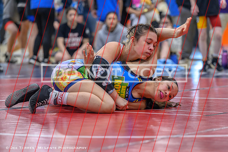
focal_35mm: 166
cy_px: 98
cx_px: 132
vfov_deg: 8.3
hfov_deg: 12.4
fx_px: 1050
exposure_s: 1/640
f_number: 2.8
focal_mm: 120
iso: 1250
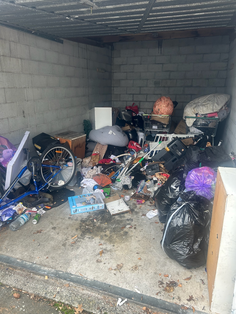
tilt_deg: -14.6
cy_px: 157
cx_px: 118
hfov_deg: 53.1
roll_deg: +0.4
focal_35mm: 26
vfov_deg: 67.3
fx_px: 236
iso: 50
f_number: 1.5
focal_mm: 5.7
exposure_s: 1/121
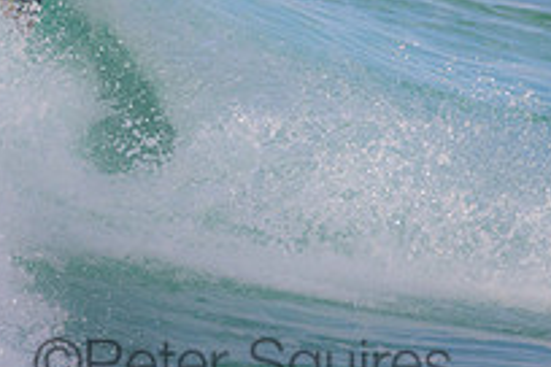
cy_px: -85
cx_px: 243
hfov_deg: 0.9
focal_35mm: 2275
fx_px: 34817
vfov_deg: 0.6
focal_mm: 800
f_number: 11
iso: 1800
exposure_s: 1/2000
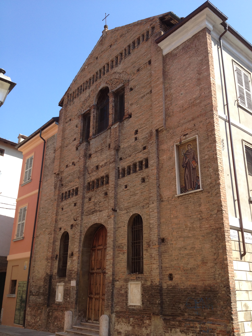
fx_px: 340
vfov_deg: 52.6
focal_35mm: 35
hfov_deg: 40.7
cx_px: 126
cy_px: 168
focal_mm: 4.28
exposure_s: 1/726
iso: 50
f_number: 2.4
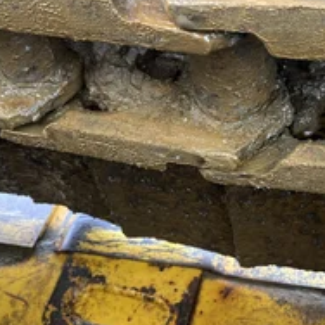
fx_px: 520
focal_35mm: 49
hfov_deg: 34.4
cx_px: 211
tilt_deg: +38.7
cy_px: 135
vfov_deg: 34.6
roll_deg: -19.8
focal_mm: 5.1
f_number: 1.6
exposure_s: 1/121
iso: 125
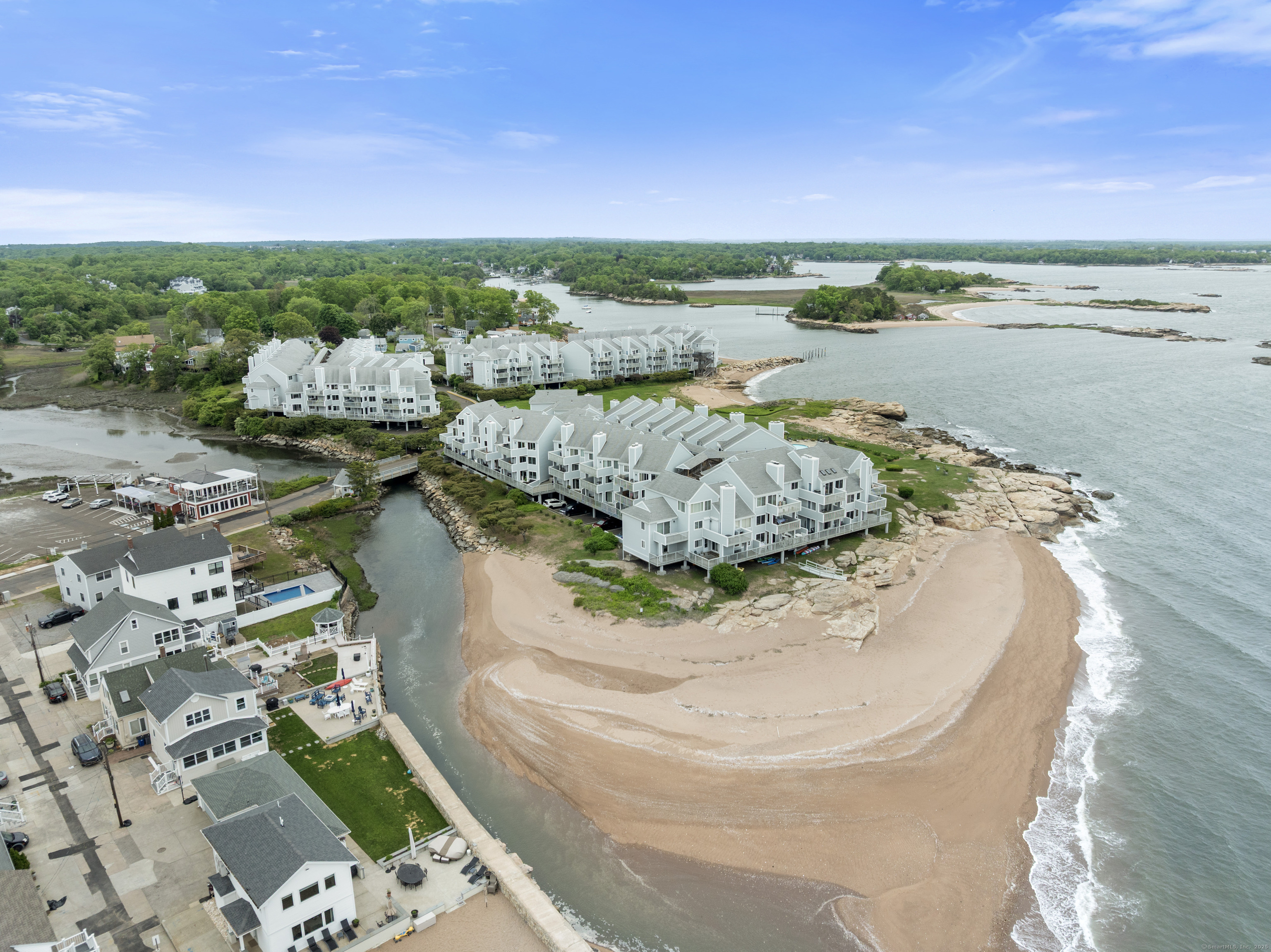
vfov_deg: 56.8
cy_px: 476
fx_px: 881
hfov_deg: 71.6
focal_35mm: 24
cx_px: 636
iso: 100
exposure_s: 1/500
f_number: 2.8
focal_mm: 12.29
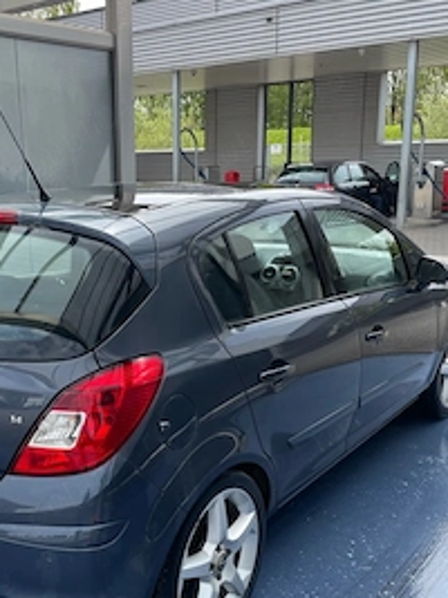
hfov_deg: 36.4
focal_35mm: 39
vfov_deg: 47.8
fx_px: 674
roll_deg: +1.4
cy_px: 327
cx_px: 143
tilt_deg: -12.4
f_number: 1.6
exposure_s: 1/972
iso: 32
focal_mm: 4.2
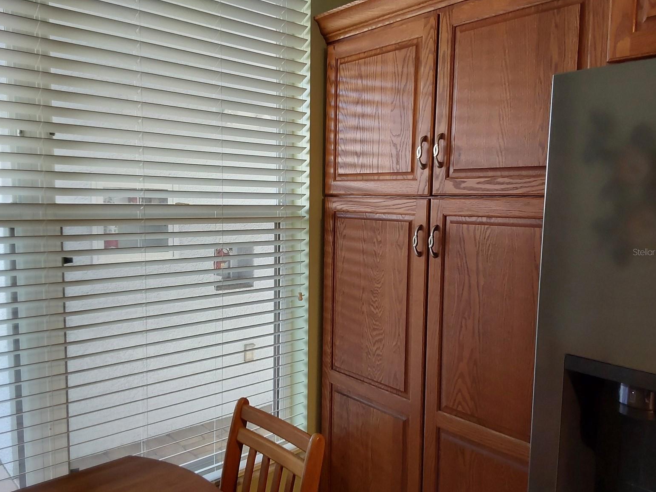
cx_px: 333
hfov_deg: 61.7
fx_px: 550
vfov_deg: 48.2
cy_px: 252
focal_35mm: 29
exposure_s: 1/60
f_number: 1.9
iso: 80
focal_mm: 2.91
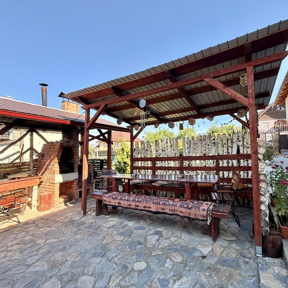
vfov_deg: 84.0
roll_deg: +1.9
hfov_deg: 83.4
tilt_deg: +2.7
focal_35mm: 17
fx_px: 160
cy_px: 142
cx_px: 165
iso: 64
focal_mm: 2.22
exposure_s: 1/328
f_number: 2.2
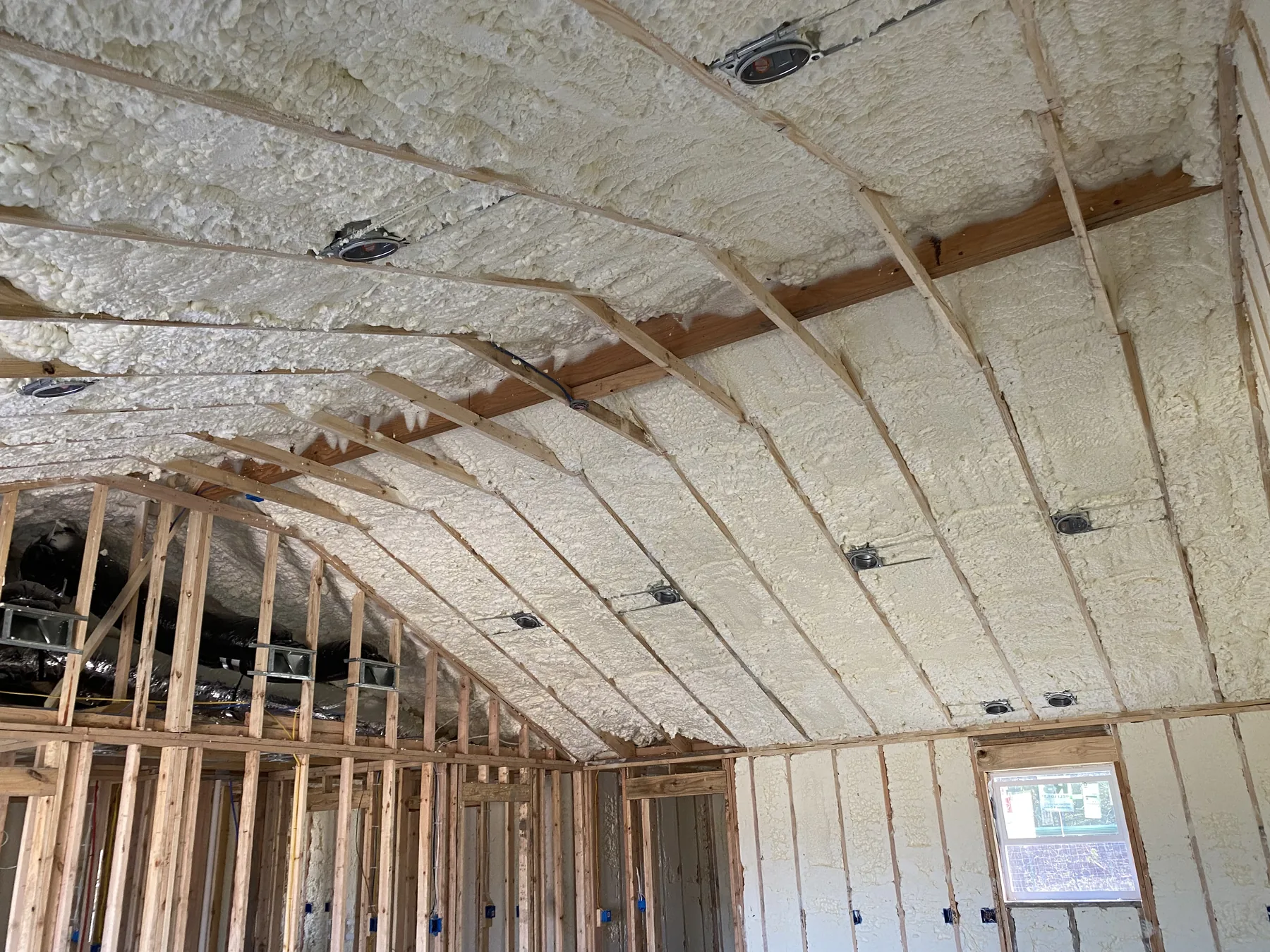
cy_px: 476
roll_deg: +3.9
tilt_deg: +19.5
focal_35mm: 26
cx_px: 635
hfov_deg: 67.3
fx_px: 954
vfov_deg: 53.1
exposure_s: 1/61
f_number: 1.8
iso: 125
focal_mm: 4.25
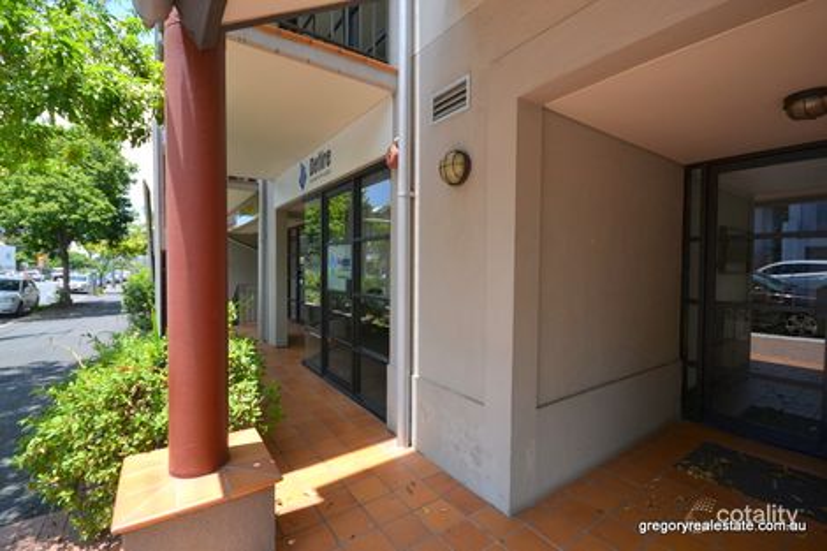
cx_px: 414
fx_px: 344
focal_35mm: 15
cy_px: 276
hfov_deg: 100.4
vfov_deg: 77.3
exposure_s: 1/125
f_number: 5.6
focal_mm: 10
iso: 110
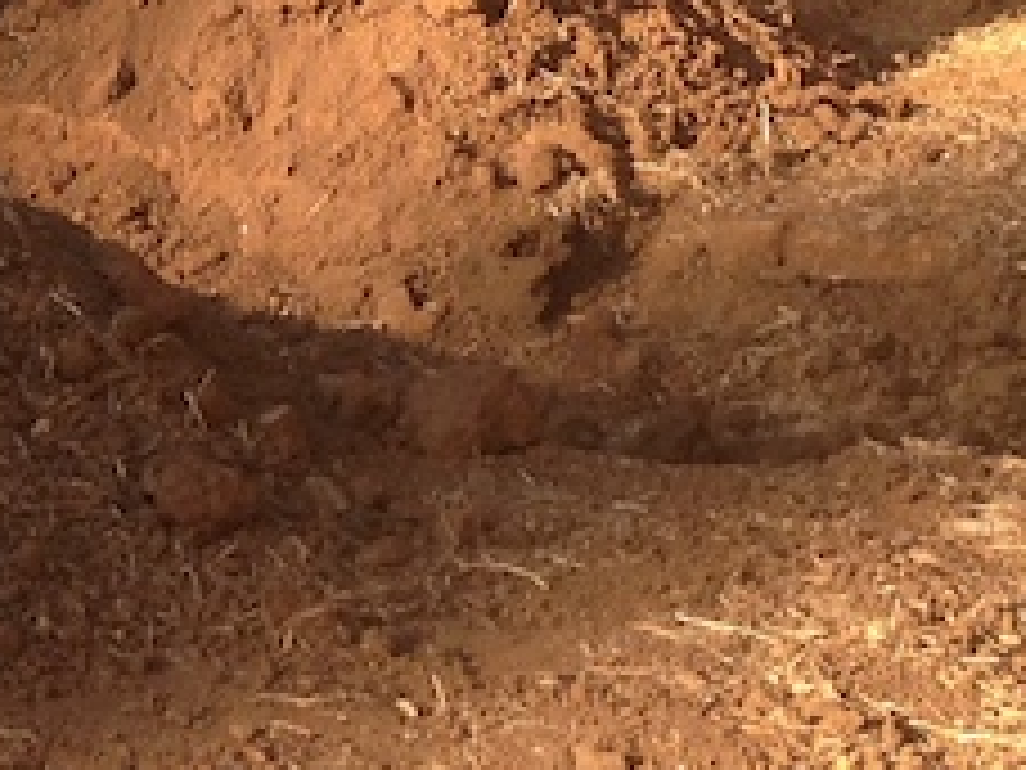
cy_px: 81
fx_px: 4387
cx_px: -176
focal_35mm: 148
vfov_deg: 10.0
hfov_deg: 13.0
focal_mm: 4.12
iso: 50
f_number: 2.4
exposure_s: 1/448
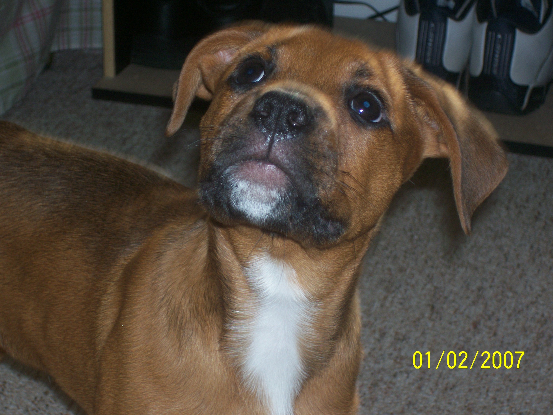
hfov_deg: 19.3
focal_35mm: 102
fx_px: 1629
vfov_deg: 14.5
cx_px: 276
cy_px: 208
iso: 80
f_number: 4.6
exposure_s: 1/89.8
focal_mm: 16.8
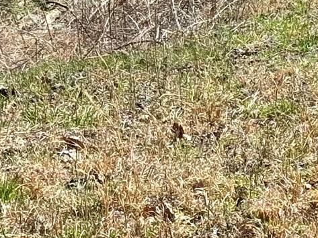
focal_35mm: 208
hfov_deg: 9.3
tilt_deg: -13.3
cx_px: 484
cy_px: -78
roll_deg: -2.6
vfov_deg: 7.1
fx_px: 1909
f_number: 1.78
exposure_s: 1/2611
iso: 64
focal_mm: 6.76
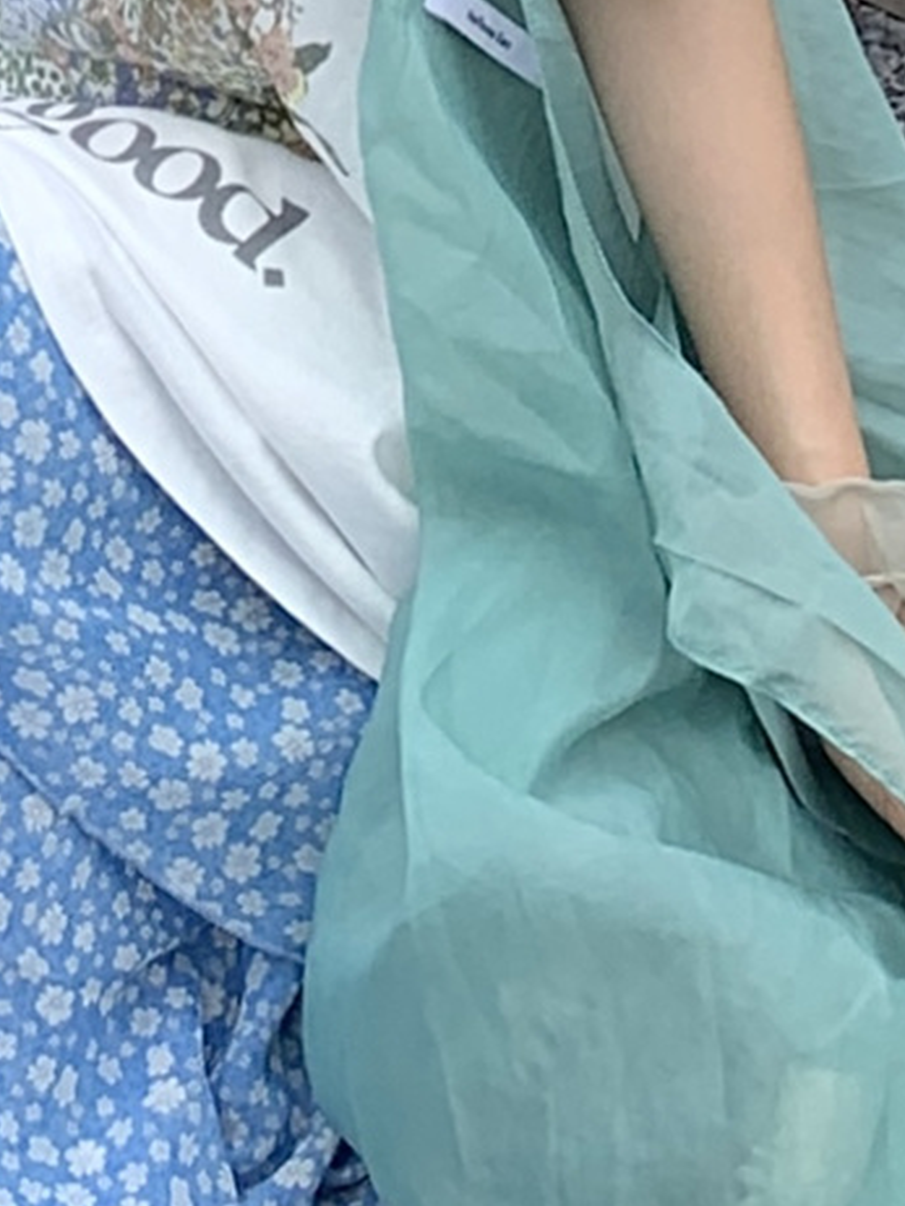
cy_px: -626
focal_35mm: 108
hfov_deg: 13.4
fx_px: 3761
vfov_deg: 16.5
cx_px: -143
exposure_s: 1/567
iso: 25
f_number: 1.8
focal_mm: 4.25
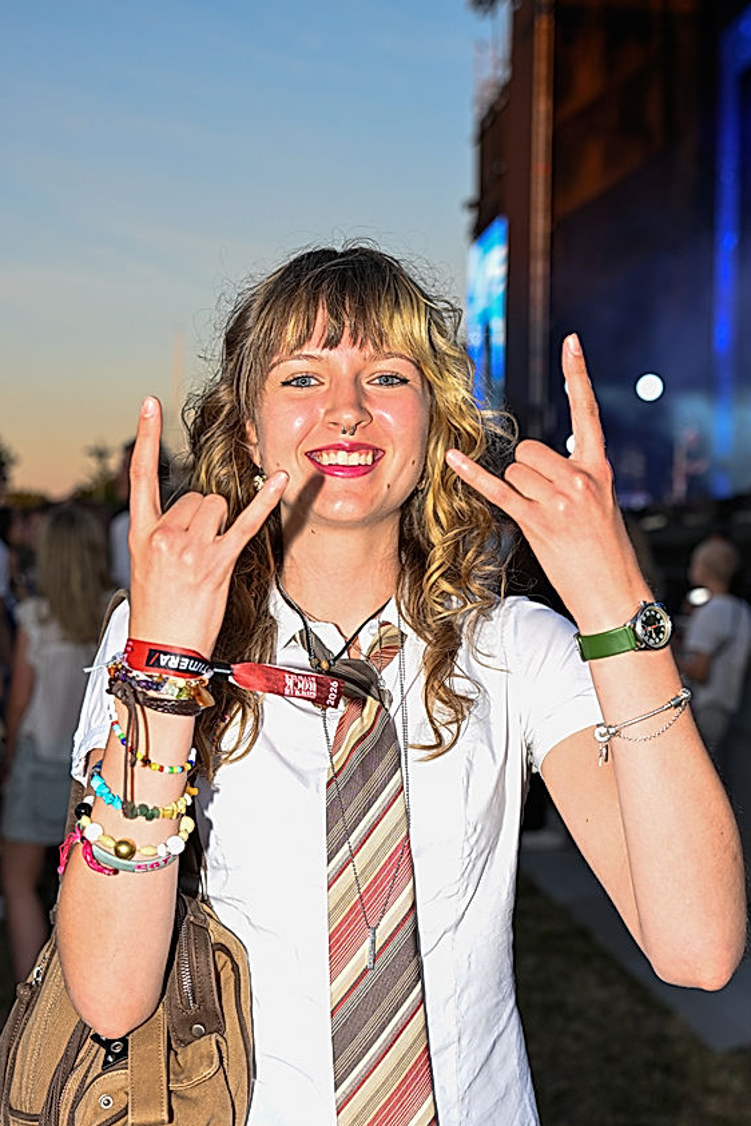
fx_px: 1596
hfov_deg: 26.5
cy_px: 610
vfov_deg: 38.9
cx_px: 336
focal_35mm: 51
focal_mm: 42
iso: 200
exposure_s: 1/160
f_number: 4
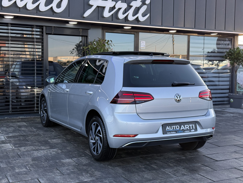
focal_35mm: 48
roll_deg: -0.9
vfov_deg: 30.3
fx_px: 337
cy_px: 92
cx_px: 122
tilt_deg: -3.5
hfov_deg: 39.7
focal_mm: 6.76
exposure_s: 1/460
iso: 64
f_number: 1.78
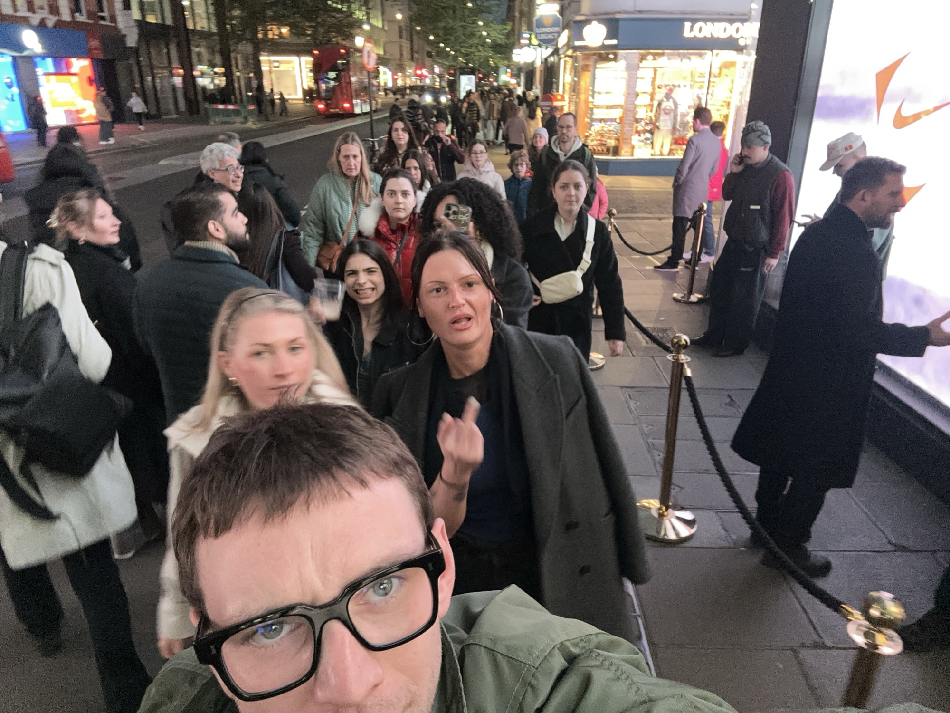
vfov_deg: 58.9
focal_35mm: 23
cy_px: 356
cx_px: 475
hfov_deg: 73.9
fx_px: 631
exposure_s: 1/50
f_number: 1.9
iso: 200
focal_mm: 2.69
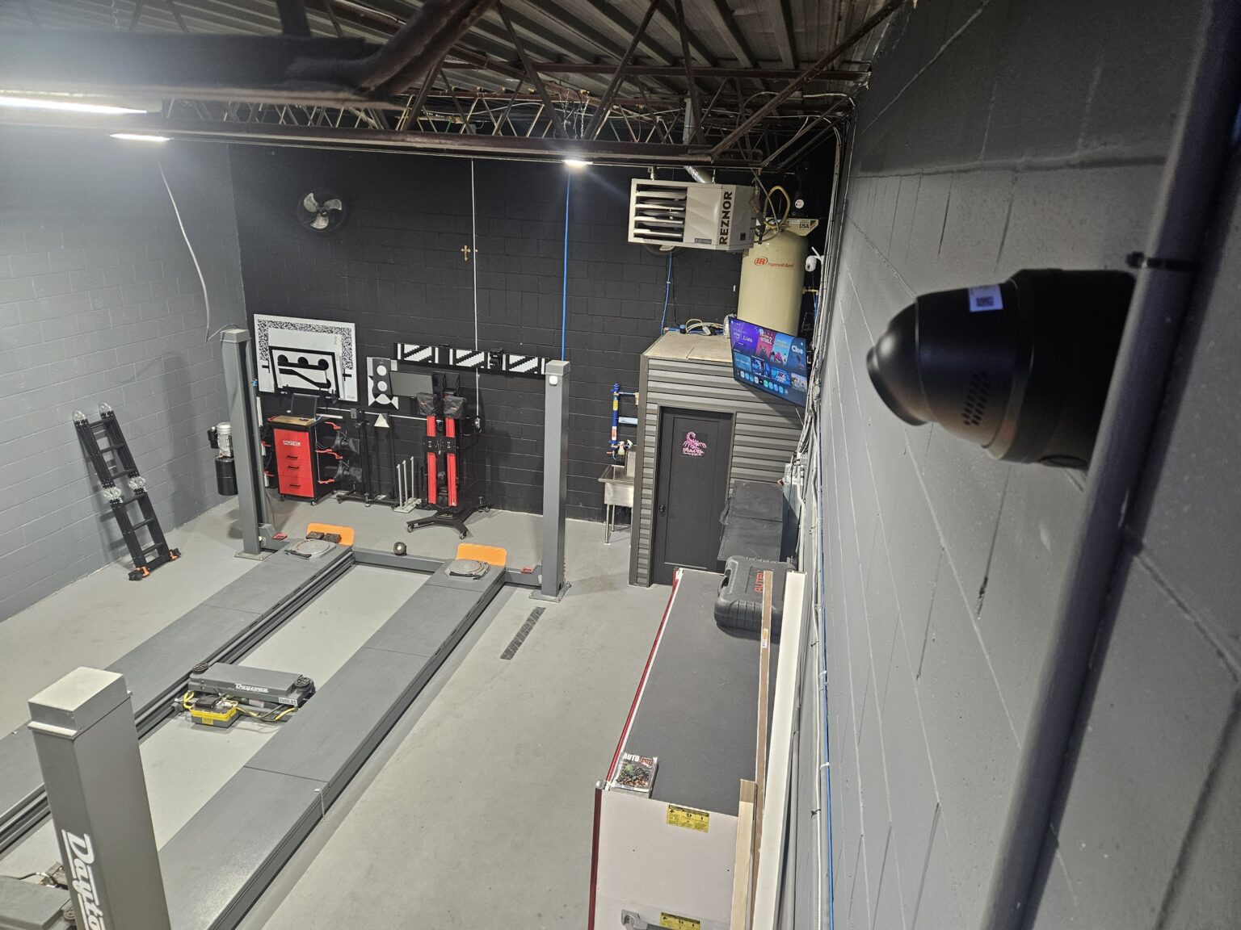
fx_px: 825
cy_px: 465
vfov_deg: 58.9
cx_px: 620
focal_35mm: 23
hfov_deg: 73.9
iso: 400
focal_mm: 5.4
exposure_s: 1/120
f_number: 1.8
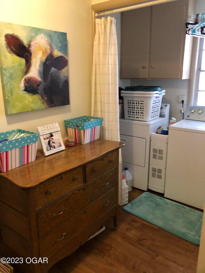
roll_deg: +1.5
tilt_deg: -12.2
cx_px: 102
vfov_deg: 63.4
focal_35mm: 28
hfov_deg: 49.7
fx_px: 221
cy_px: 136
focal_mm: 3.99
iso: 100
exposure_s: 1/15
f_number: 1.8
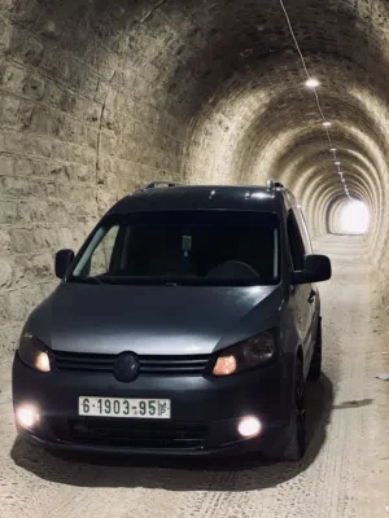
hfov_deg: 28.0
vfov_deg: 36.8
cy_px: 259
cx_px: 194
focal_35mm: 52
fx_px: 779
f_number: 2
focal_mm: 6
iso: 200
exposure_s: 1/33
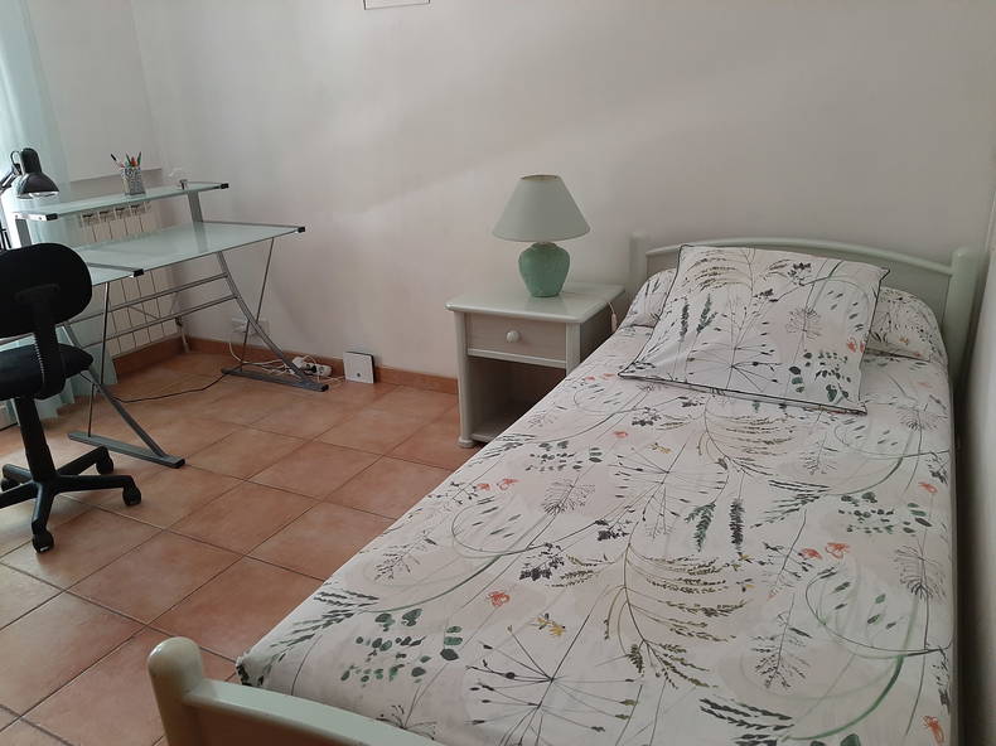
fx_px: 748
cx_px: 498
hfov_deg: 67.3
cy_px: 373
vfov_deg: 53.0
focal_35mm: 26
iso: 160
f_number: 1.7
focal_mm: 3.93
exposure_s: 1/33
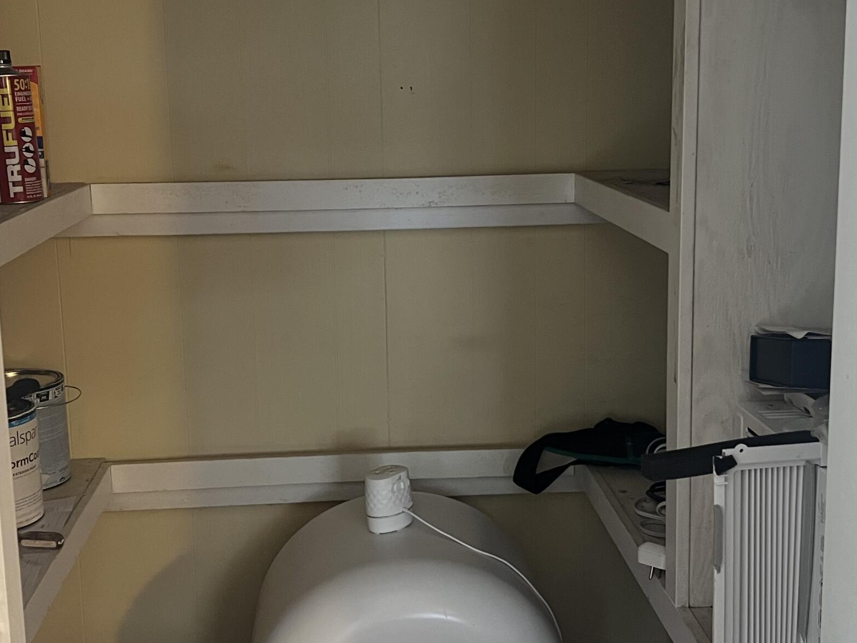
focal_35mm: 50
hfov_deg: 38.2
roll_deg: +1.5
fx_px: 1238
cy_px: 313
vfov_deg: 29.1
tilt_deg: -10.8
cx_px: 410
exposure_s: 1/60
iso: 320
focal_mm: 5.7
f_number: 1.5
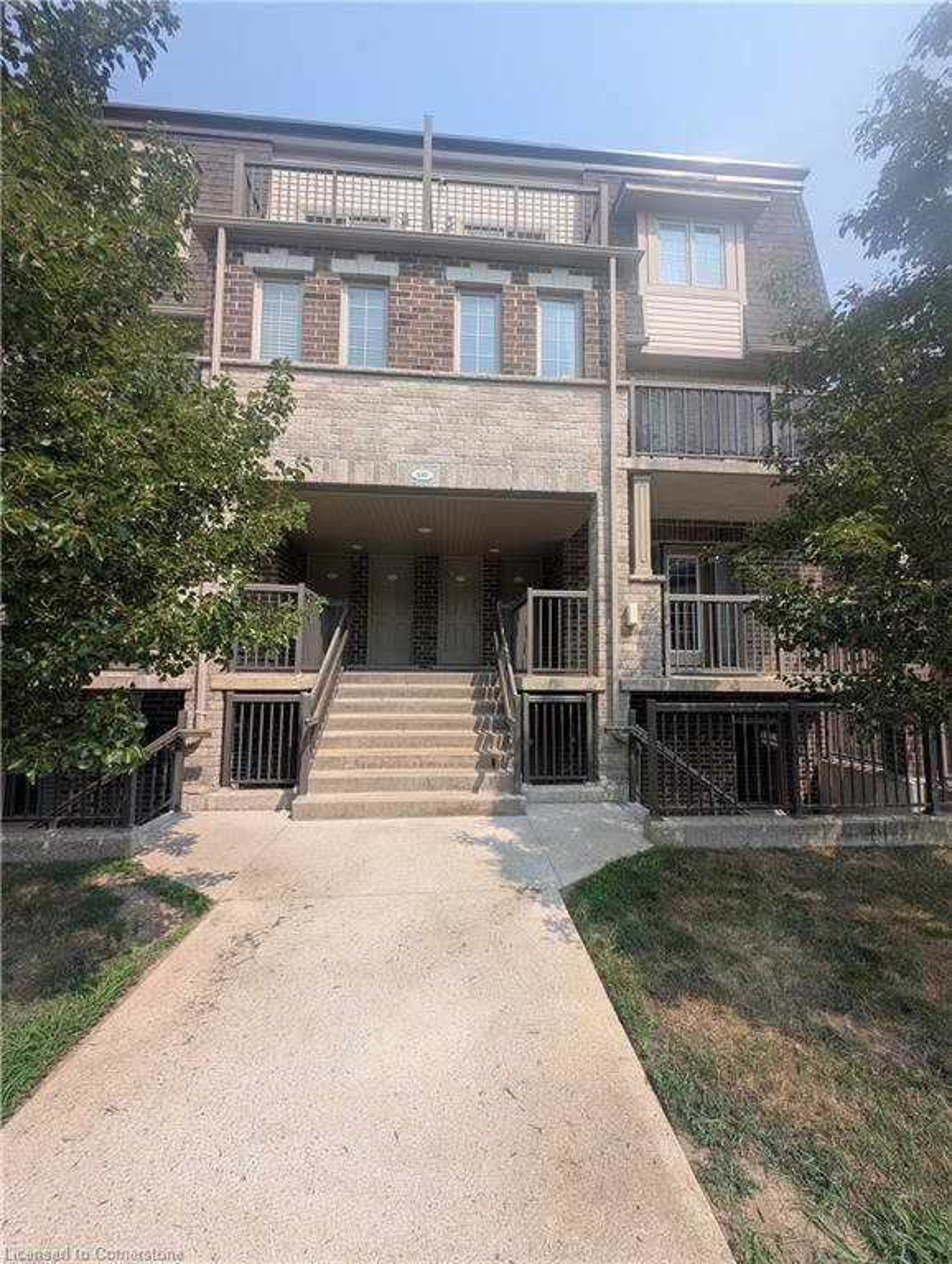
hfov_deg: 94.6
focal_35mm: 12
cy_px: 632
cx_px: 476
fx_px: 439
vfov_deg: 110.5
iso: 40
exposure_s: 1/1121
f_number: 1.95
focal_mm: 2.23
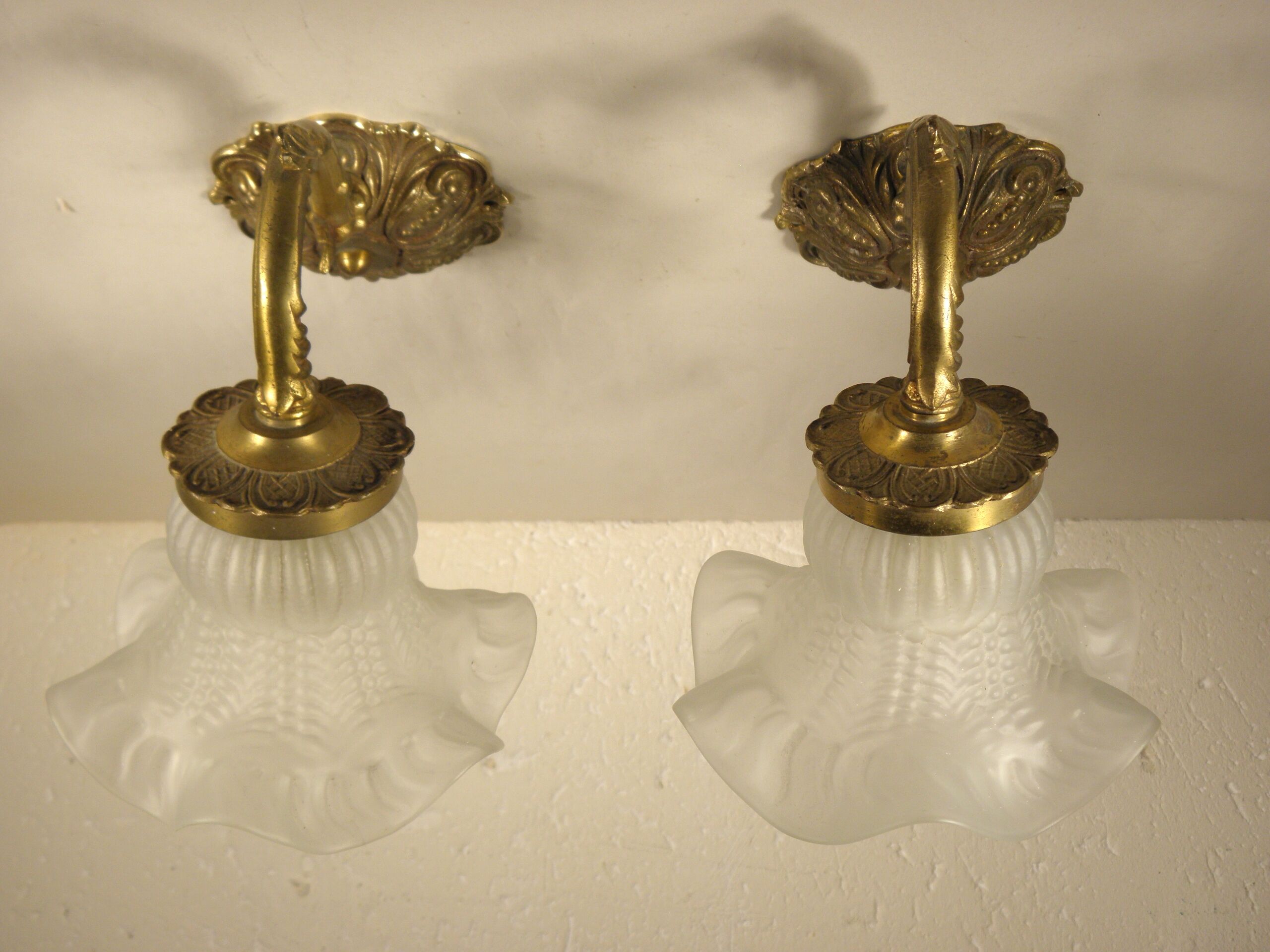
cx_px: 635
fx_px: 1724
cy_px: 476
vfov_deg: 30.9
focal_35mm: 47
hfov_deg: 40.4
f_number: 3.9
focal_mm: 8.6
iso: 100
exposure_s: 1/80
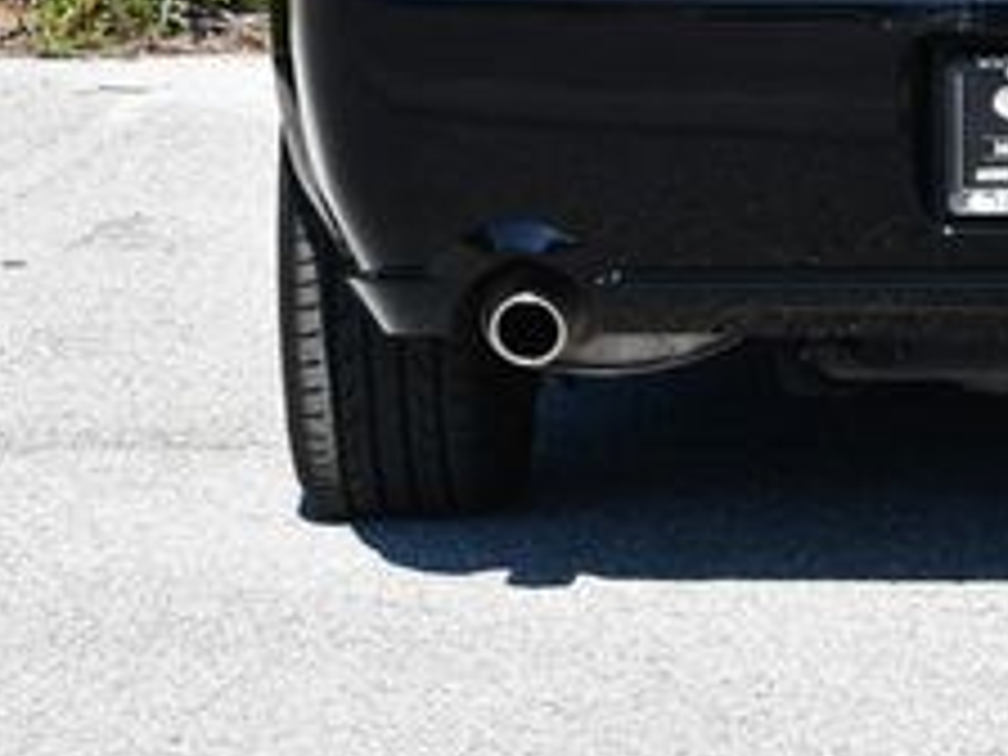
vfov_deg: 7.9
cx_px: 1035
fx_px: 5445
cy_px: -153
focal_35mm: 187
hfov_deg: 10.5
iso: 160
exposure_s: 1/250
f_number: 8
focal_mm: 34
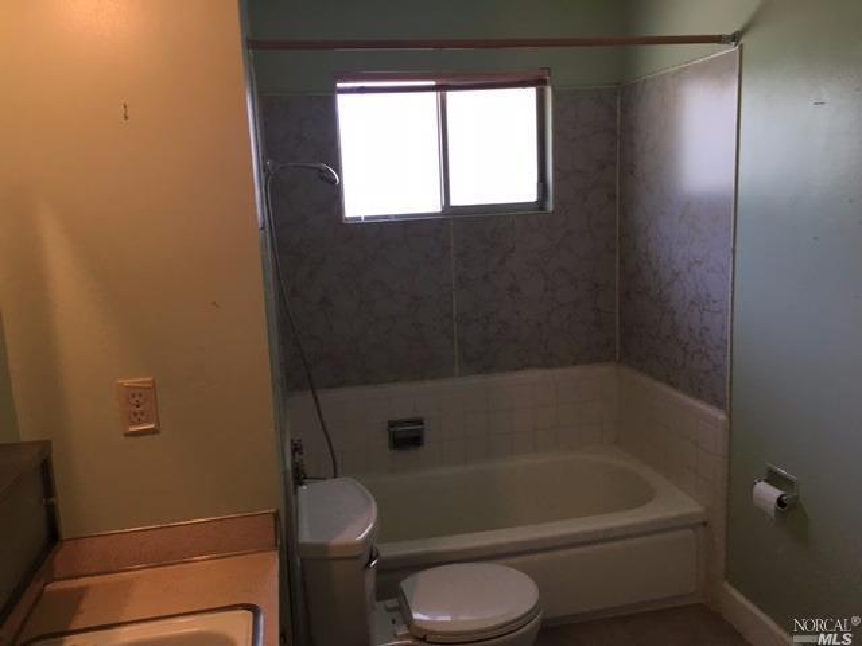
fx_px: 722
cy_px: 323
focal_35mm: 29
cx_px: 431
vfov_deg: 48.2
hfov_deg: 61.7
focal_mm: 4.15
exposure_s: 1/30
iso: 40
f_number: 2.2
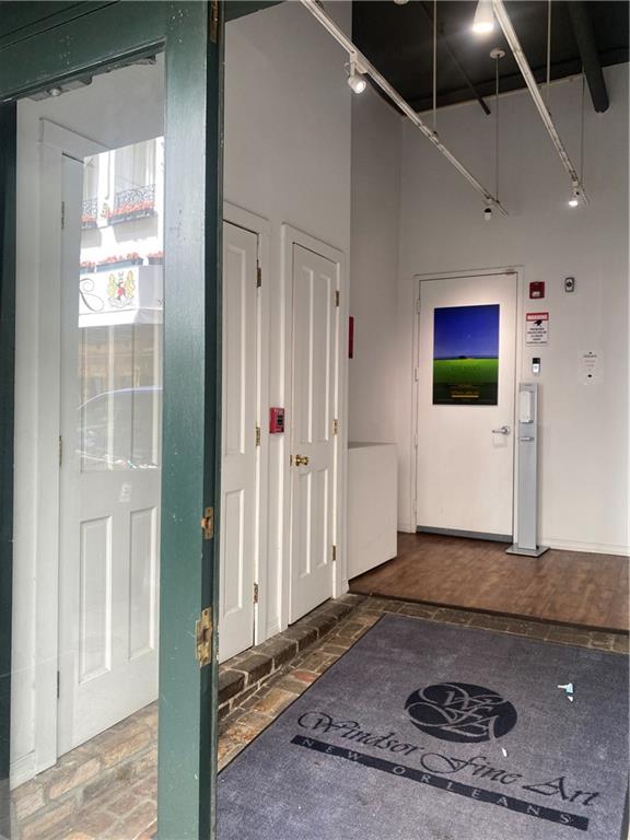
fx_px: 631
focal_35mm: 26
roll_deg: -0.7
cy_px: 420
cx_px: 315
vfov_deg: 67.3
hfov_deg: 53.1
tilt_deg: +0.2
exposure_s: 1/120
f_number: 1.8
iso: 64
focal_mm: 4.25
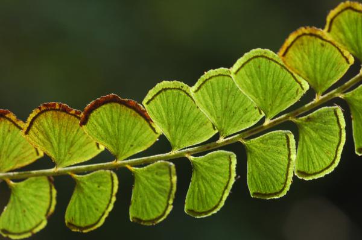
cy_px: 120
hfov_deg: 22.7
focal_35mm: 90
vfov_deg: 15.1
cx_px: 181
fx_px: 904
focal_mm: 60
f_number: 10
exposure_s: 1/200
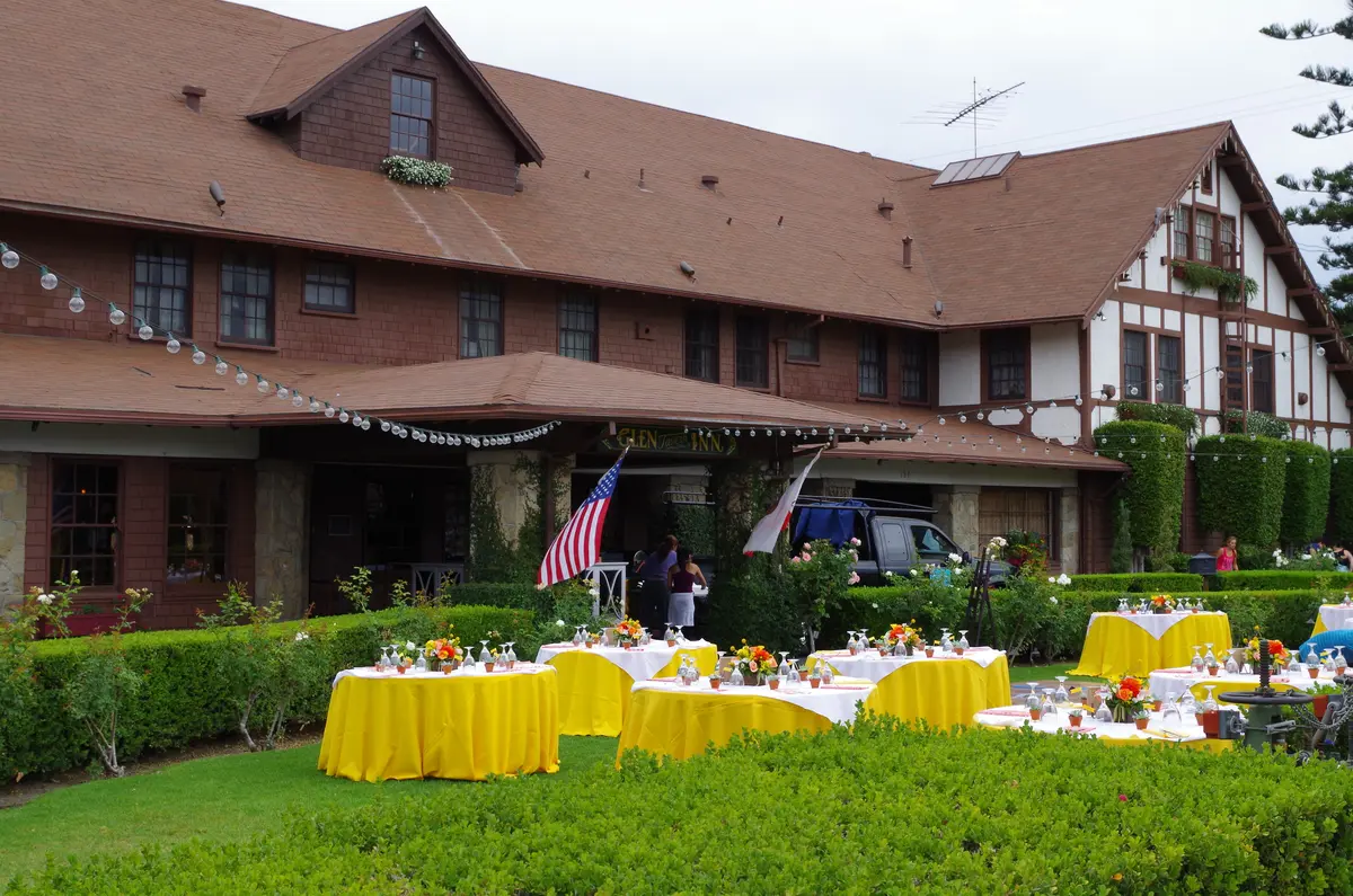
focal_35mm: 49
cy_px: 448
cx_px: 676
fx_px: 1838
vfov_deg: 27.4
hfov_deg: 40.4
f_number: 11
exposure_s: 1/100
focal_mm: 32.5
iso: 200
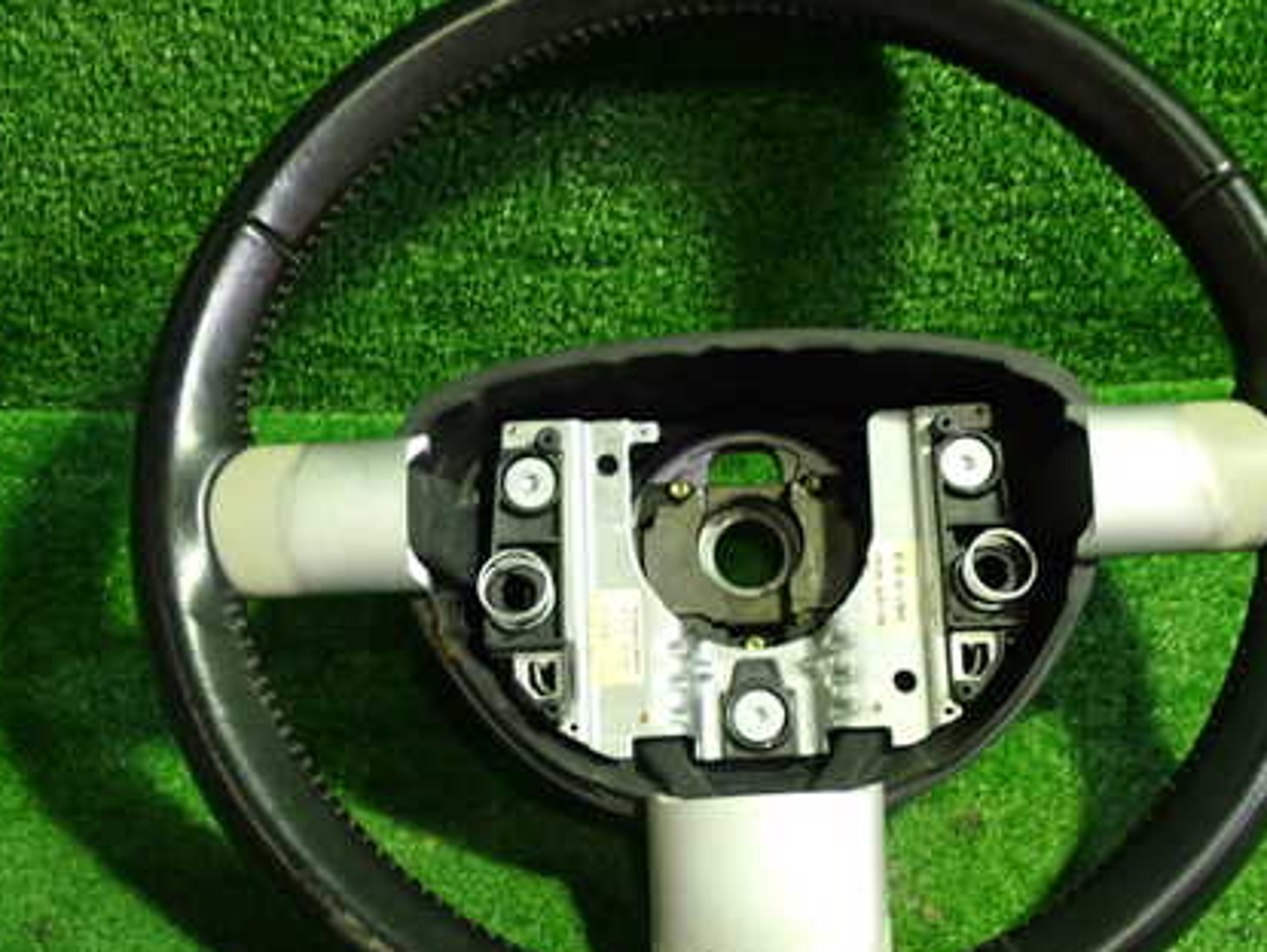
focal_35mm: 52
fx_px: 1905
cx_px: 772
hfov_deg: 36.6
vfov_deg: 28.1
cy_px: 531
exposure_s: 1/40
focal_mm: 6.37
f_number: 2.5
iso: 400
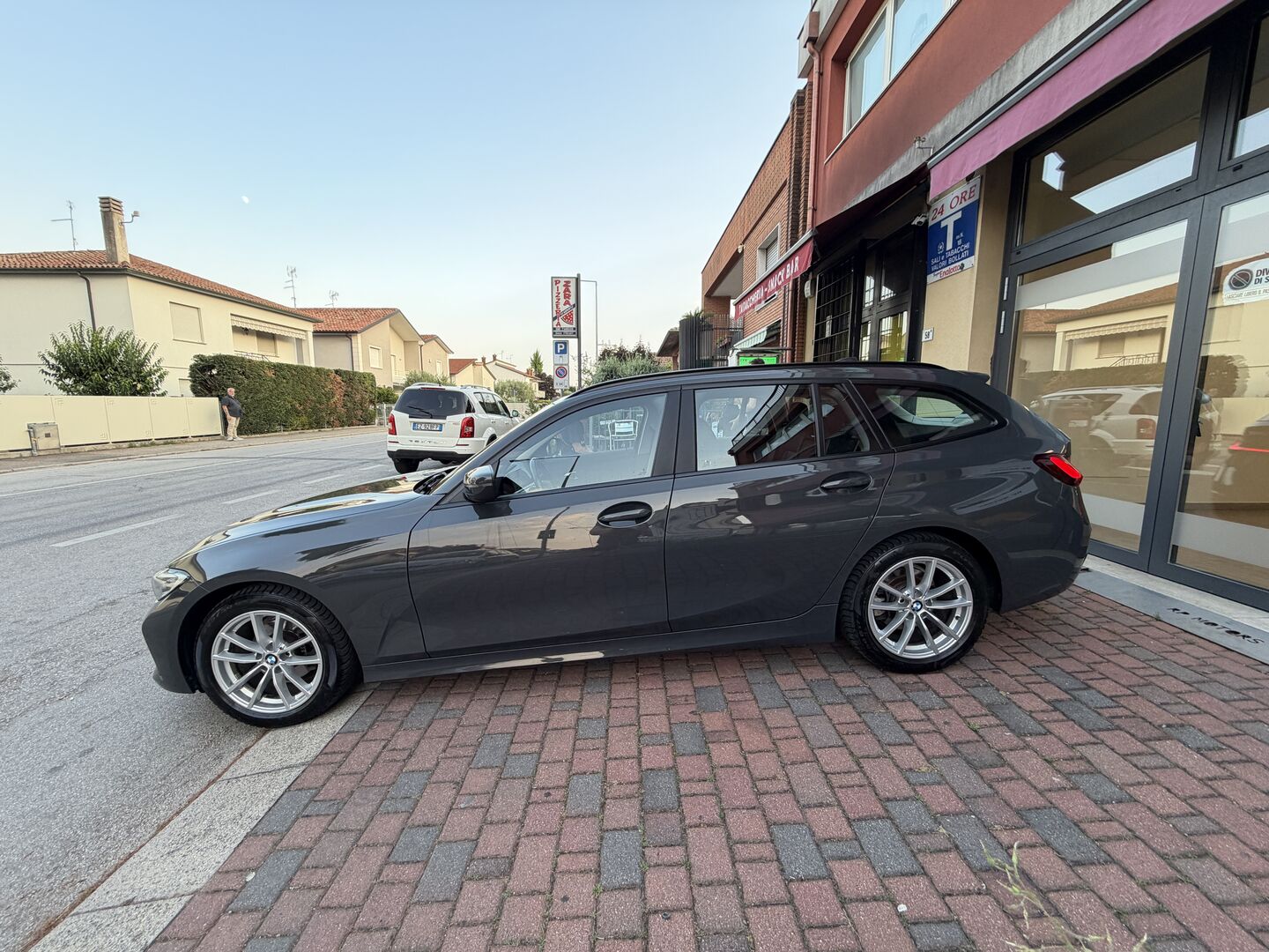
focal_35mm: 14
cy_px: 476
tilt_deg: -9.0
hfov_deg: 102.1
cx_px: 634
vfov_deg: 85.7
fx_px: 513
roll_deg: -0.4
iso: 80
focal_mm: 2.22
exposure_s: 1/121
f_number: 2.2
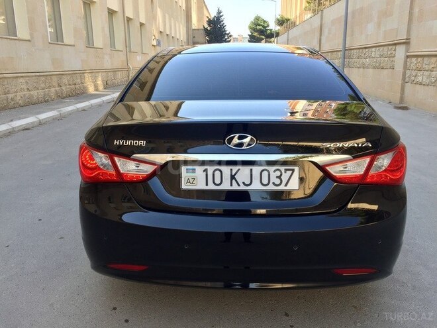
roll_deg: -0.9
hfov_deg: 61.7
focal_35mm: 29
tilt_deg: -15.0
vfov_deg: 48.2
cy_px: 164
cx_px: 218
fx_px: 366
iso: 32
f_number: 2.2
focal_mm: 4.15
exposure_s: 1/179
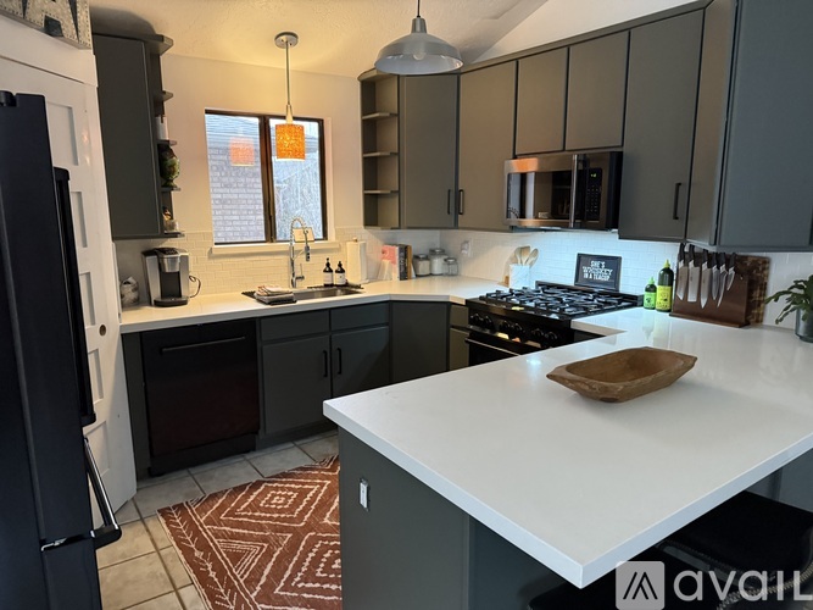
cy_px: 305
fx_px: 564
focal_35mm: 24
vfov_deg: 56.8
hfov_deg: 71.6
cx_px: 406
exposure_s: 1/55
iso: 500
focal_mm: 6.76
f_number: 1.78
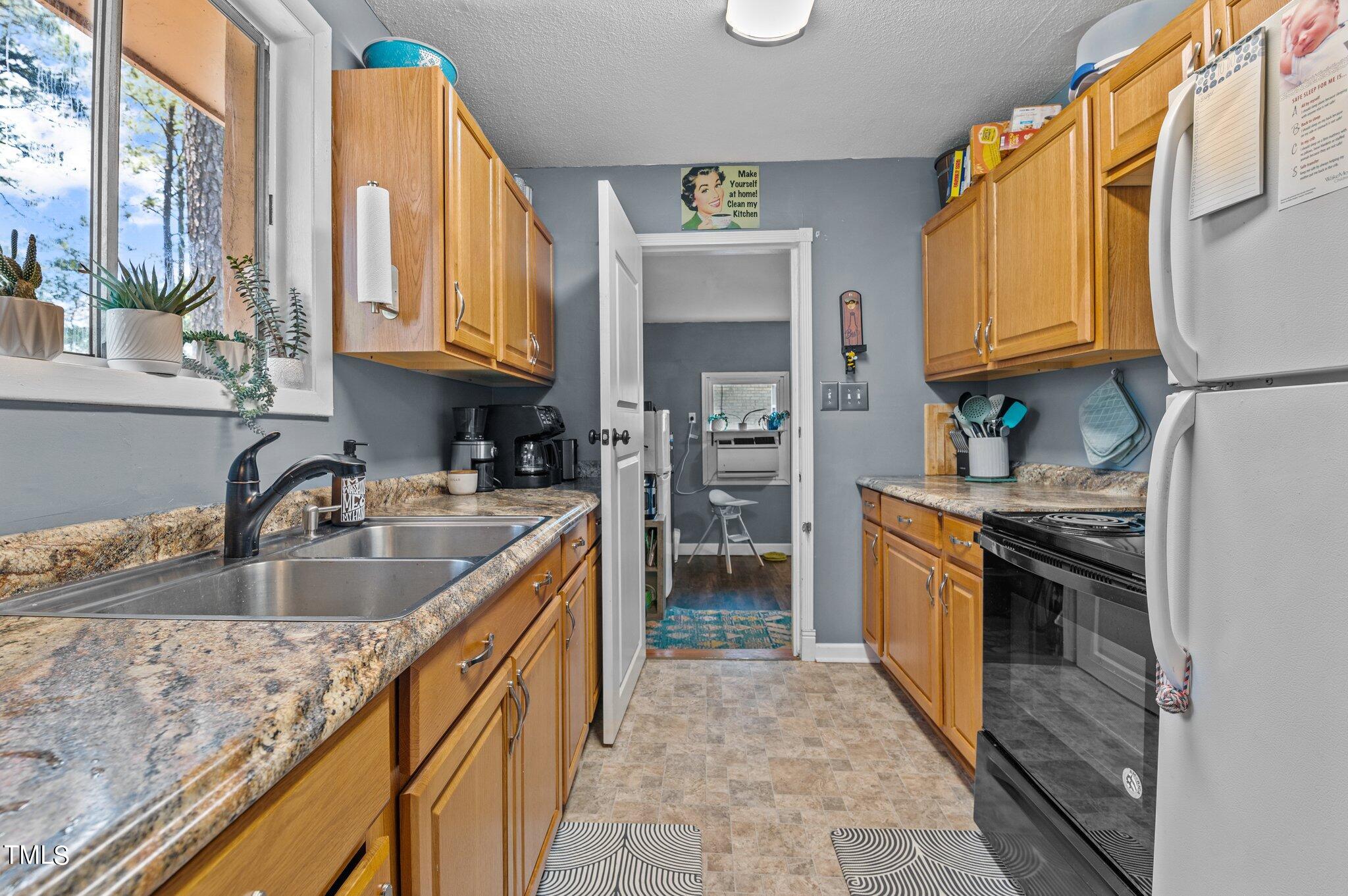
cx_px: 674
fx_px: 561
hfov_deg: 100.4
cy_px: 448
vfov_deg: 77.2
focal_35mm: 15
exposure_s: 1/4
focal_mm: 15
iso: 400
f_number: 6.3
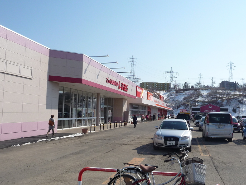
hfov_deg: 51.2
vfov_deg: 39.6
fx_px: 256
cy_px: 98
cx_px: 137
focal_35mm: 36
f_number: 8
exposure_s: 1/320
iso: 100
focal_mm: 4.7
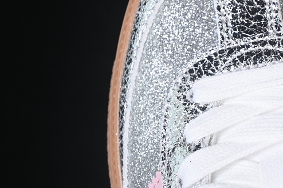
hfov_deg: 12.4
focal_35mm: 164
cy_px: 87
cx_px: 254
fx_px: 1289
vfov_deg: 8.4
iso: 160
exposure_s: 1/80
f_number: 7.1
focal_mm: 50
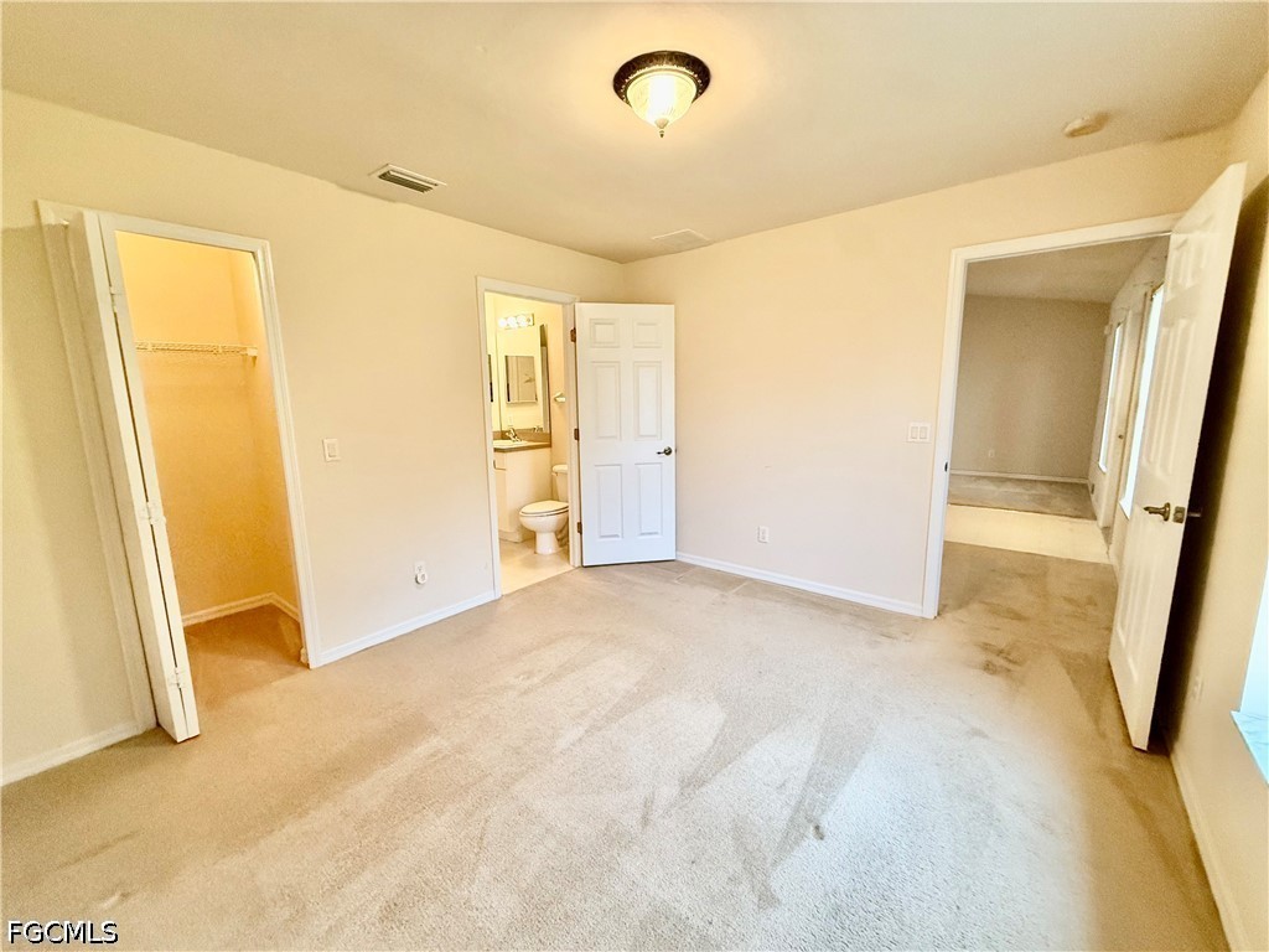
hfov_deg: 102.1
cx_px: 634
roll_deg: +0.6
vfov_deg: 85.7
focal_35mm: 14
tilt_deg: -9.4
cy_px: 476
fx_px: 513
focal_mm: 2.22
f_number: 2.2
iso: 500
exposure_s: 1/120
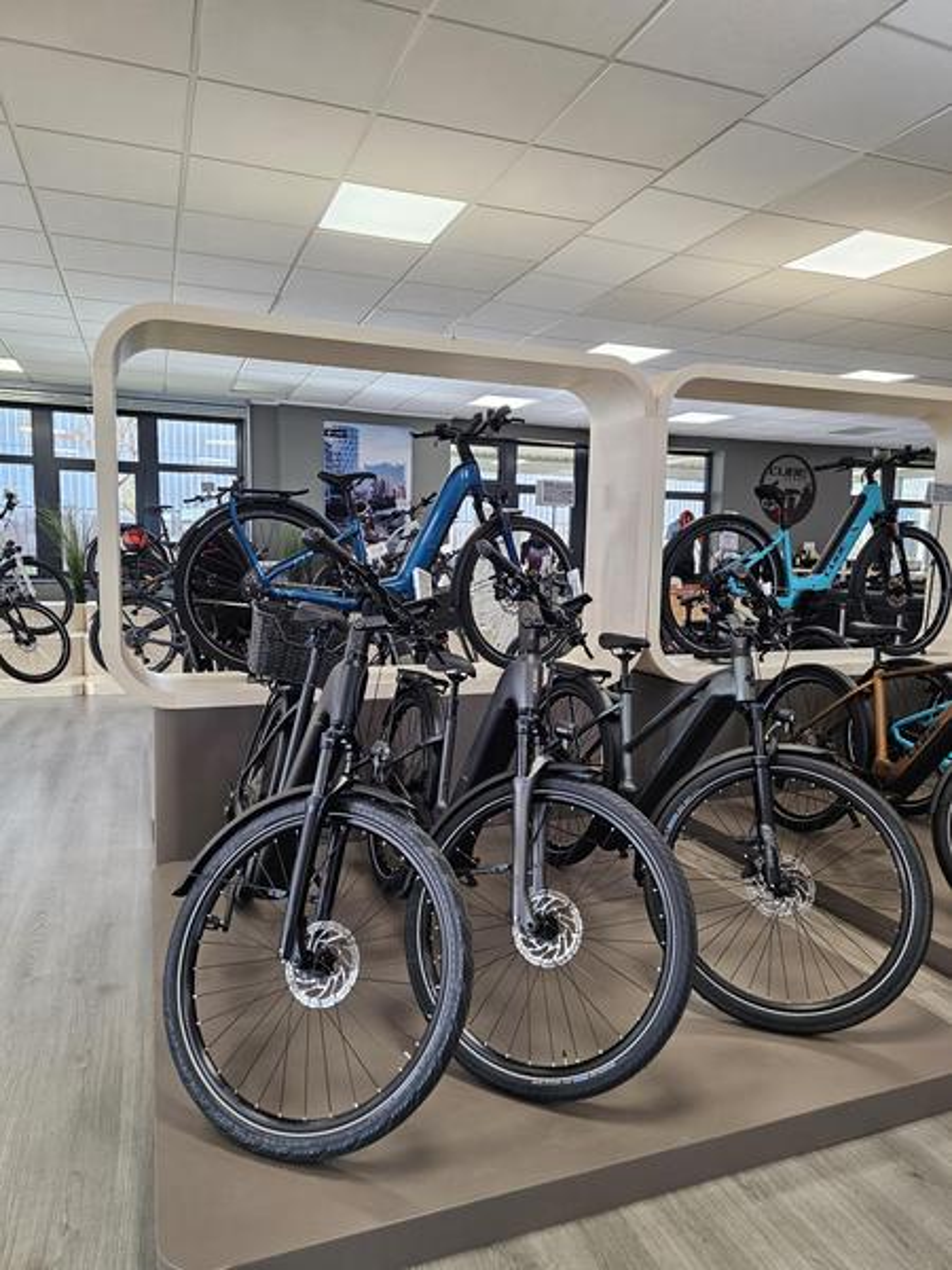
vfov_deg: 73.9
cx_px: 476
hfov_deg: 58.9
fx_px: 843
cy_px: 635
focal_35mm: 23
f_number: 1.7
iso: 160
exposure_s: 1/100
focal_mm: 6.3
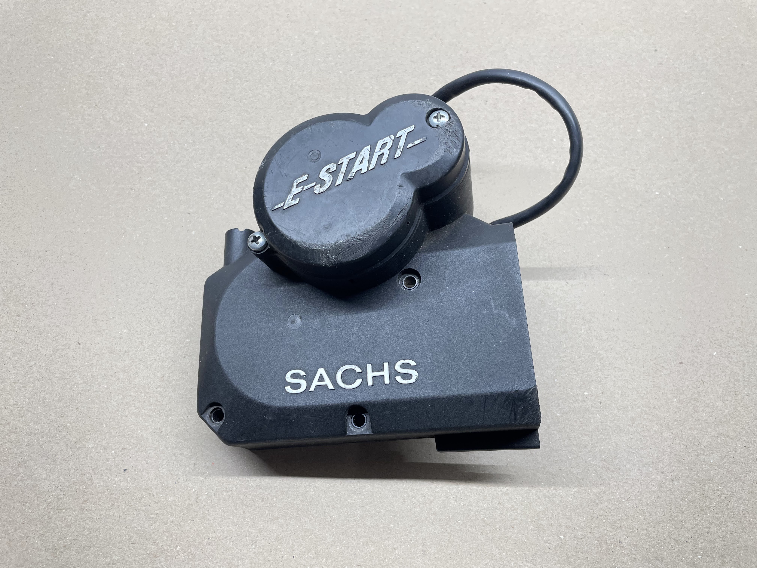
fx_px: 569
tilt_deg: -66.6
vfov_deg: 53.1
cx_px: 378
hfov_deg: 67.3
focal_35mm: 26
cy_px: 284
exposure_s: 1/100
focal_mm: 4.2
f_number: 1.6
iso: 100
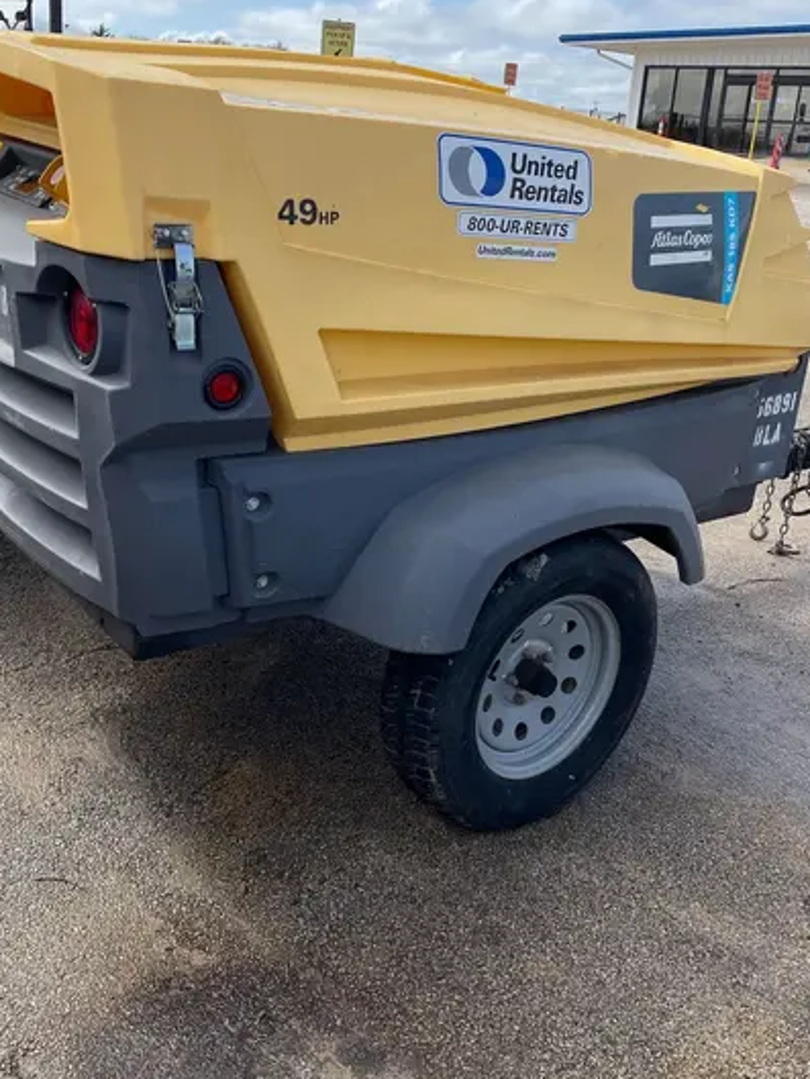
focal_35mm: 36
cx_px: 355
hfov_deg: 39.6
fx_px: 1123
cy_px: 452
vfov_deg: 51.1
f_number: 1.6
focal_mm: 4.2
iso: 32
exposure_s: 1/2817
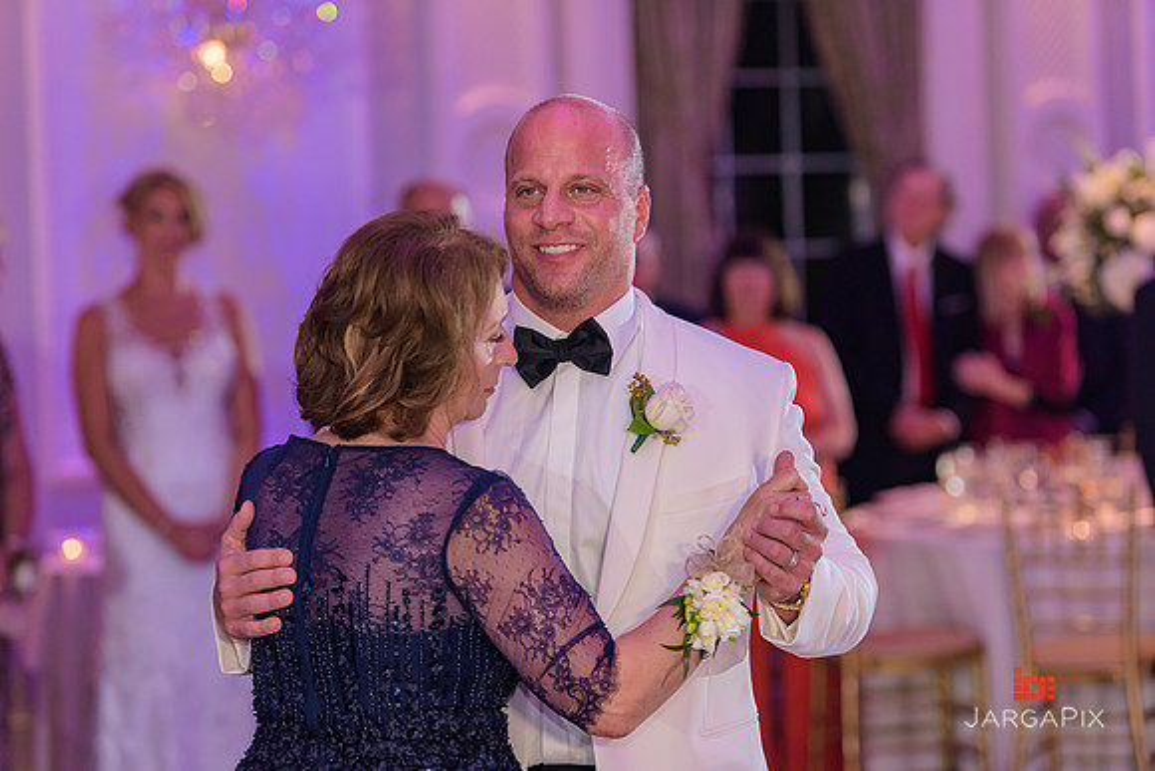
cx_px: 578
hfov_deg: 15.8
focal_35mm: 130
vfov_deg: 10.6
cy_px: 386
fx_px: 4172
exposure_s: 1/125
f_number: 3.2
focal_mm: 130
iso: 1600
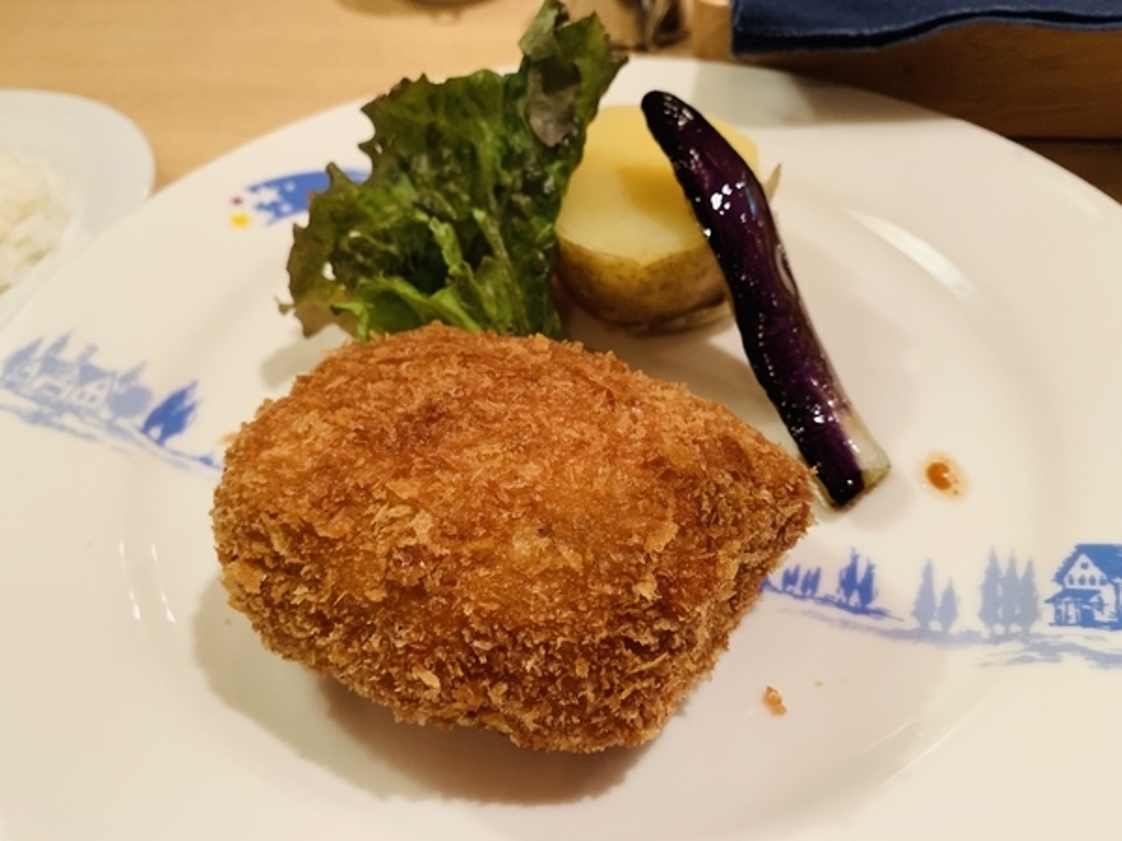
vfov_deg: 53.1
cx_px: 561
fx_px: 843
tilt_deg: -45.3
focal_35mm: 26
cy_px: 420
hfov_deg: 67.3
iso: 320
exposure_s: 1/50
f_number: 1.8
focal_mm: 4.25
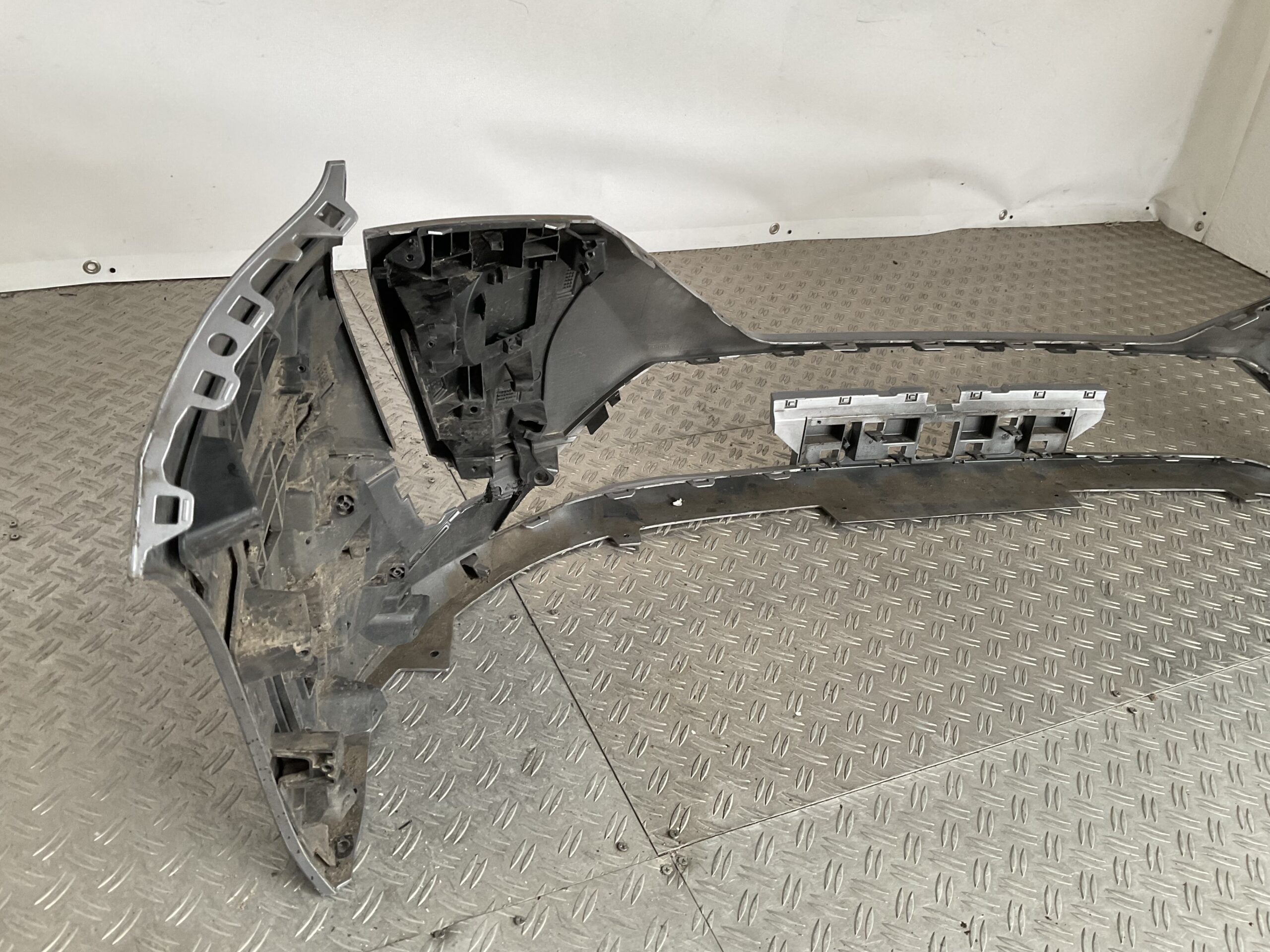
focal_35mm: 29
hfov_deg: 61.7
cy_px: 476
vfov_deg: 48.2
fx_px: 1064
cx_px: 635
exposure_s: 1/50
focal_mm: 3
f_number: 1.8
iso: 64
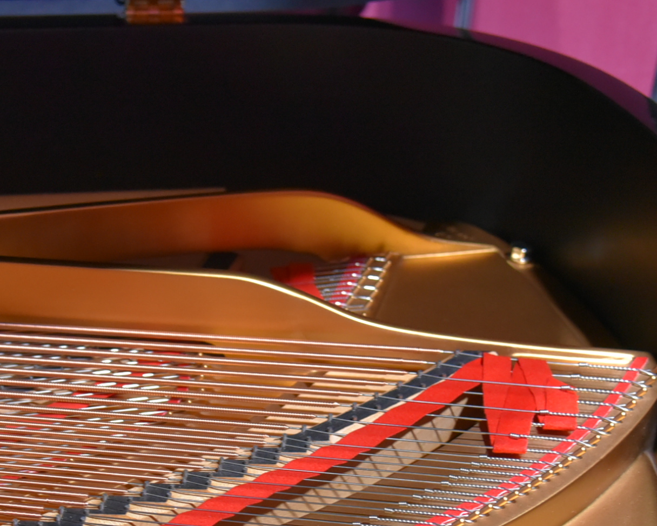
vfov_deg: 21.0
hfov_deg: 26.1
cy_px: 421
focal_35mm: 72
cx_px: 164
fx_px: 1400
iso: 3200
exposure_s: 1/60
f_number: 4
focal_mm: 31
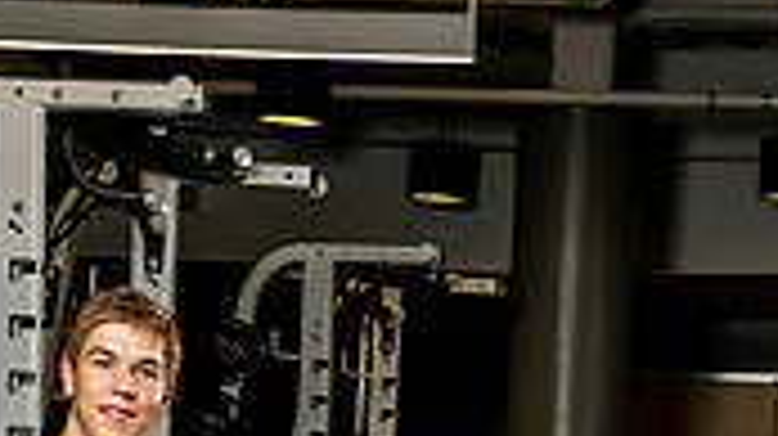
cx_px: 427
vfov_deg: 8.7
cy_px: 984
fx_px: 2639
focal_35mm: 128
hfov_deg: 16.8
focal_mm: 47
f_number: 8
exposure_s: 1/250
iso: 320
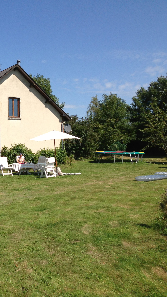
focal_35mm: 48
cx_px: -4
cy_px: 149
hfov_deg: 23.7
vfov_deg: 42.9
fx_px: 378
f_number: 2.4
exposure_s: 1/1642
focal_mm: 4.13
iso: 50
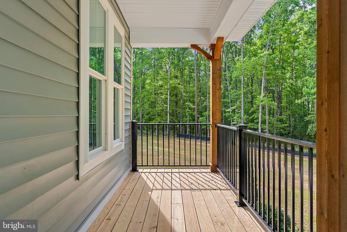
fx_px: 231
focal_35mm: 24
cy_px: 116
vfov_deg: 53.2
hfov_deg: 73.7
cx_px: 174
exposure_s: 1/60
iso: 800
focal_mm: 24
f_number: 8
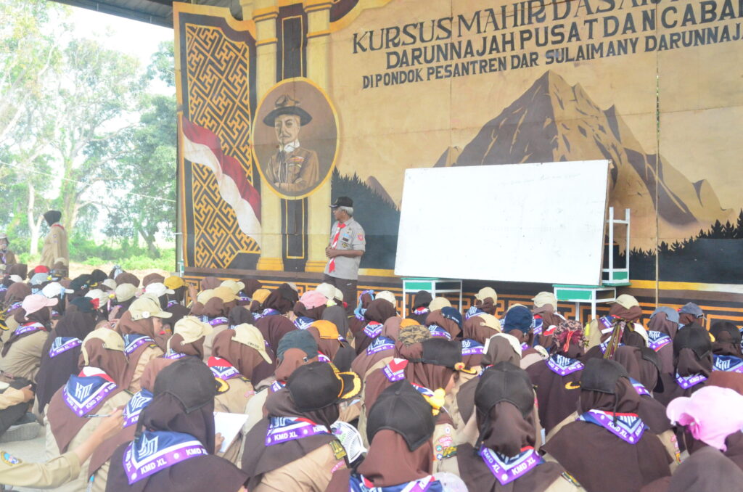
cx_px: 372
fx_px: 865
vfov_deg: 31.7
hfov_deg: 46.5
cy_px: 246
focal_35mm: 42
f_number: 4
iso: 3200
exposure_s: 1/2500
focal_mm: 28
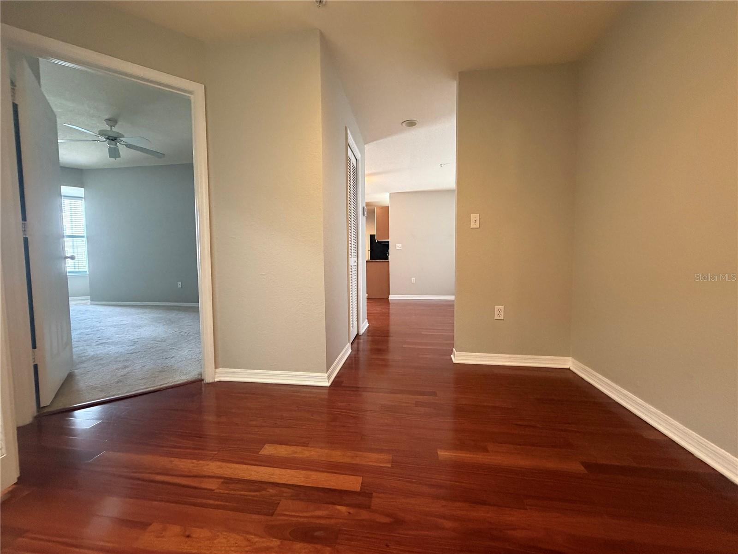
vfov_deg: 85.7
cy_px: 277
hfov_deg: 102.1
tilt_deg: -3.0
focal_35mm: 14
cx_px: 369
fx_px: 298
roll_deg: +0.5
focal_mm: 2.22
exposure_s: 1/60
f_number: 2.2
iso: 500
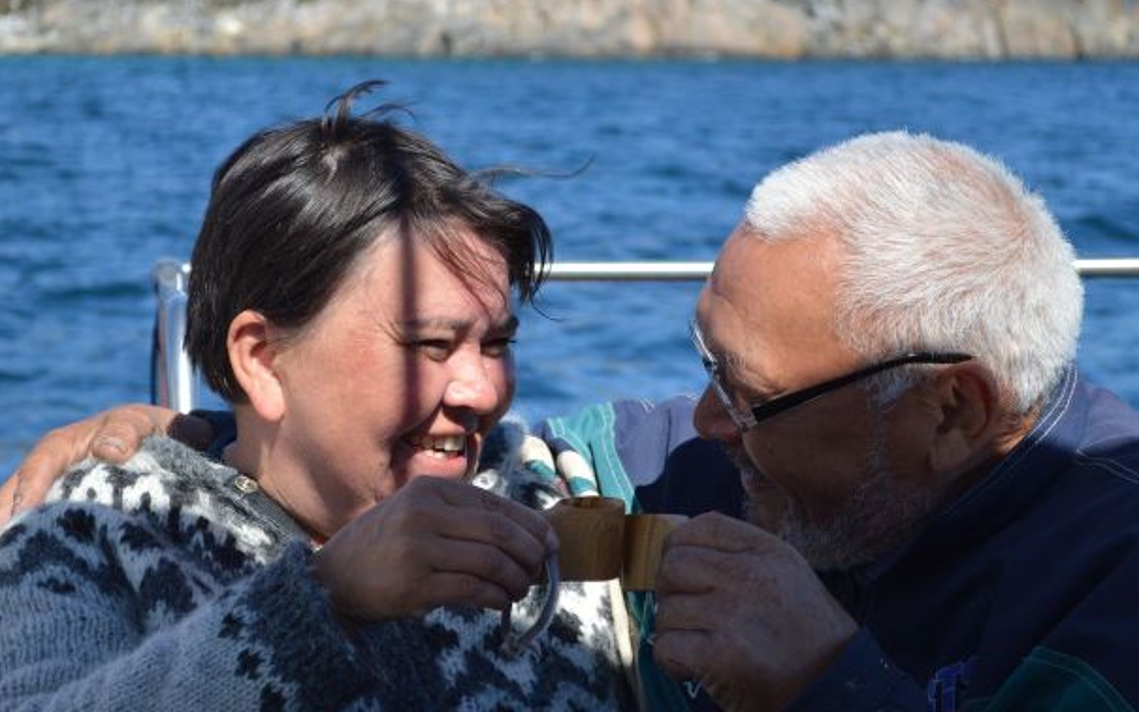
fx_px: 3011
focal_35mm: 97
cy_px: 369
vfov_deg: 13.5
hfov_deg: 21.4
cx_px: 625
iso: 200
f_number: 5.3
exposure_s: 1/800
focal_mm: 48
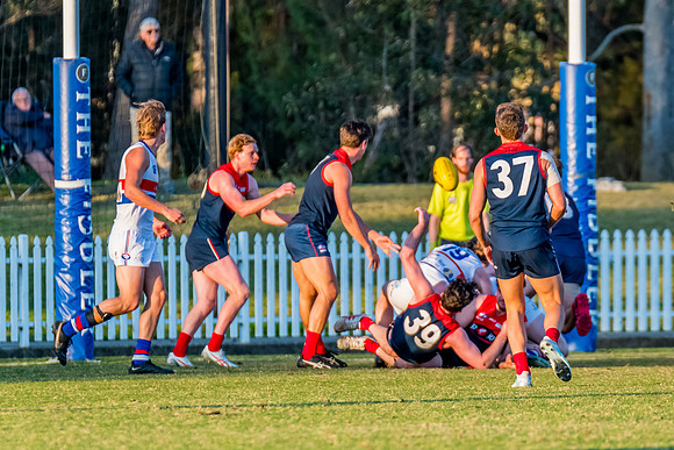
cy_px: 215
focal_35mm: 695
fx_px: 13022
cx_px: 544
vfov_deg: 2.0
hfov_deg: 3.0
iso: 800
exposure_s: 1/1600
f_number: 4
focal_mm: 360
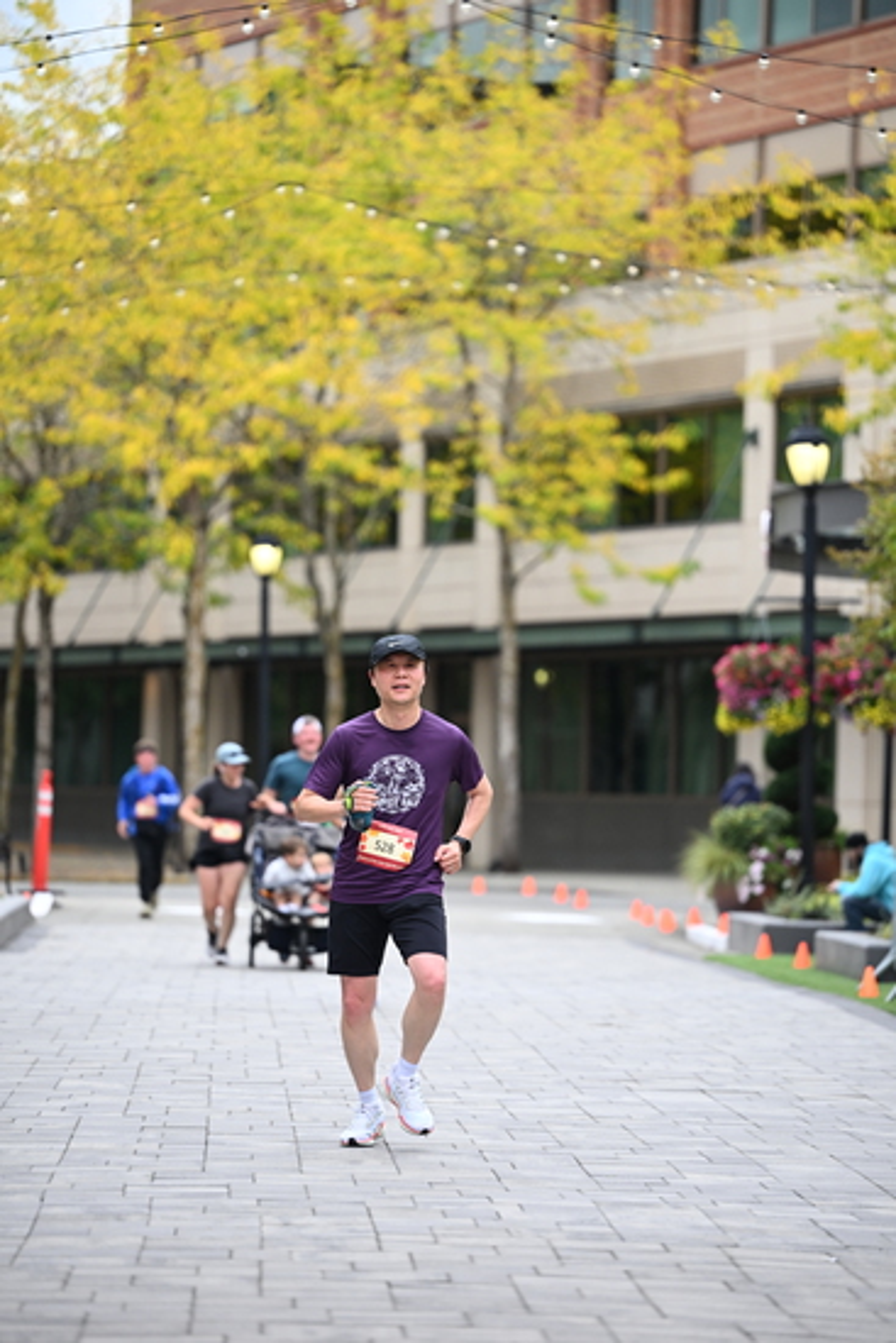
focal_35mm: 155
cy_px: 672
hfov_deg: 8.9
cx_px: 448
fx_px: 5783
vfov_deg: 13.2
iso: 640
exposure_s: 1/2000
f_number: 2.8
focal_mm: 155
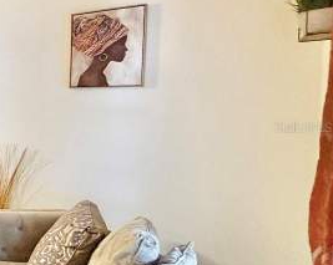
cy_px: 127
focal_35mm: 41
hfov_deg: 28.8
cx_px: -165
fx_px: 404
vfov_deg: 36.4
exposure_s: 1/60
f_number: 2.2
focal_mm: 2.22
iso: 500
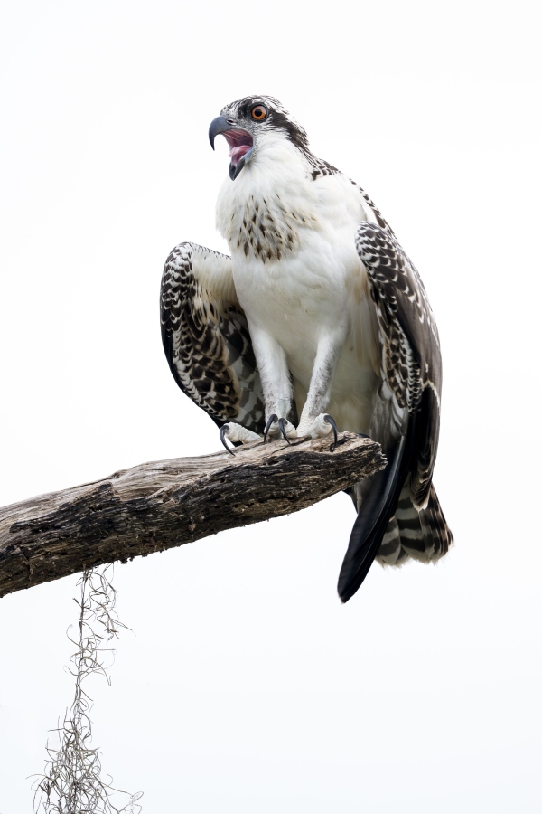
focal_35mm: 900
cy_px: 407
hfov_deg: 1.5
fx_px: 20323
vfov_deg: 2.3
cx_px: 271
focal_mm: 600
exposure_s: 1/60
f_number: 4
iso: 640
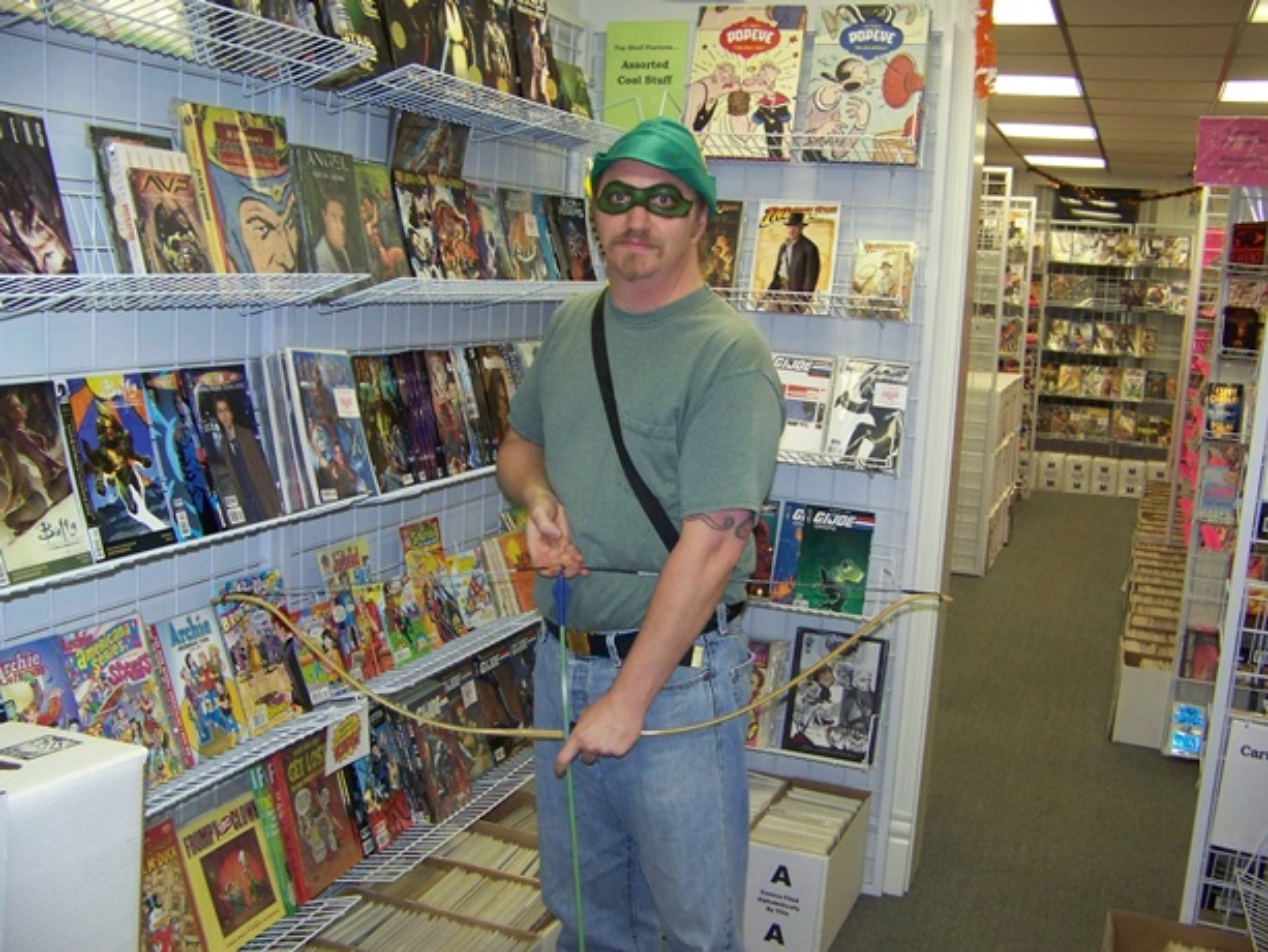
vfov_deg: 39.7
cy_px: 476
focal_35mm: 36
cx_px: 634
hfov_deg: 51.3
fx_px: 1319
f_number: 2.8
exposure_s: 1/30
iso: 200
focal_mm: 5.85
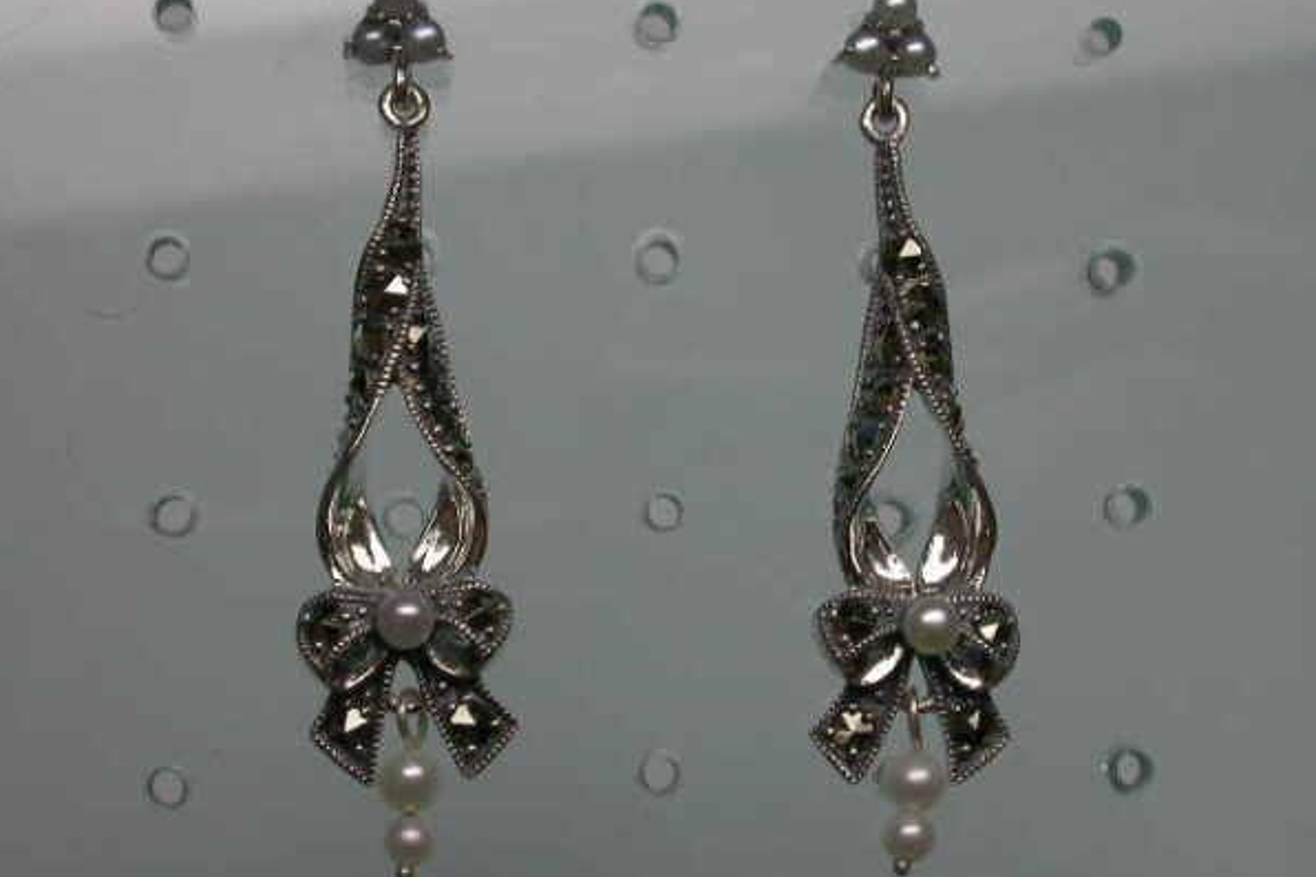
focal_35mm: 89
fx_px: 3252
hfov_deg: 22.9
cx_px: 658
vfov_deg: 15.3
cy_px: 415
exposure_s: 1/60.3
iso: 100
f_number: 7.4
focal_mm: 17.7
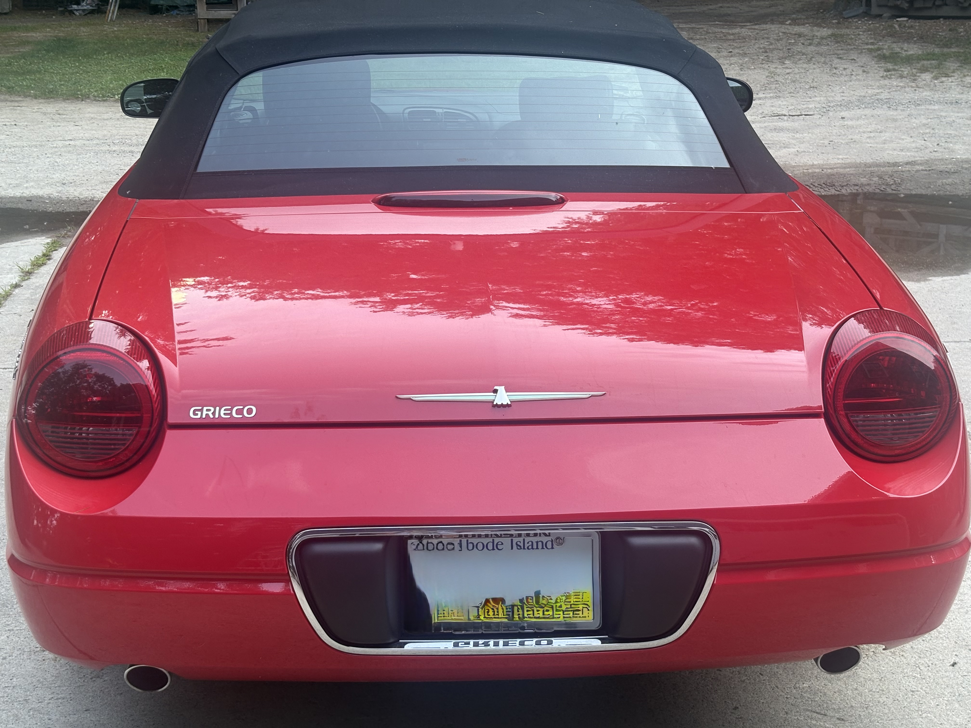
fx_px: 1459
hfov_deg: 36.8
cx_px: 486
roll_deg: +1.0
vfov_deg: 28.0
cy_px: 364
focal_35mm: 52
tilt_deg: -15.6
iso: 40
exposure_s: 1/121
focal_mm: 5.96
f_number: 1.6
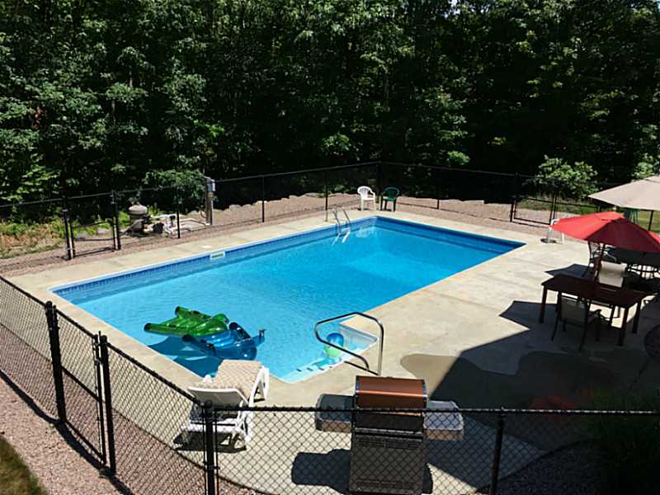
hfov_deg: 61.7
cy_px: 248
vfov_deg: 48.2
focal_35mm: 29
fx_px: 553
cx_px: 330
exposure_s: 1/1923
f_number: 2.2
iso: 25
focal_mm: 4.15
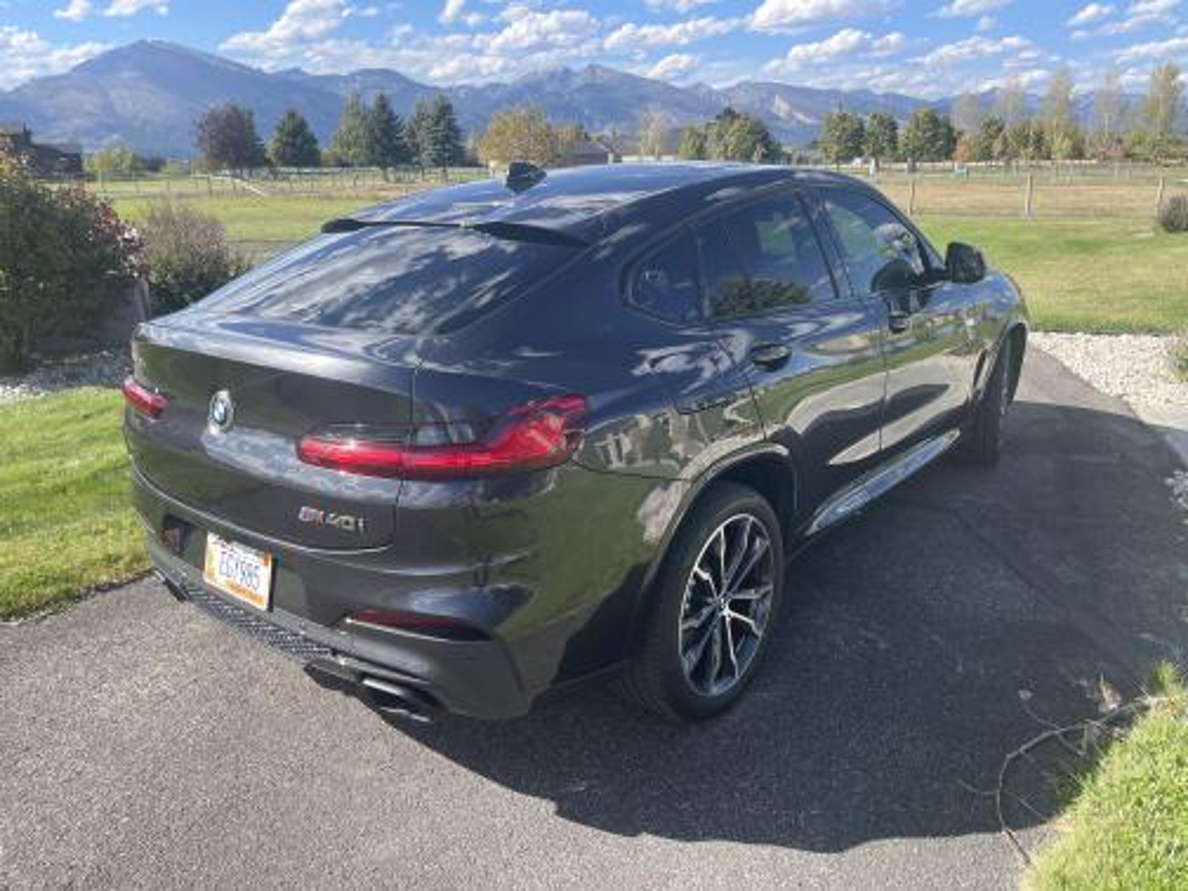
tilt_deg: -17.8
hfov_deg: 69.4
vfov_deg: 54.9
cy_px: 446
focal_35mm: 25
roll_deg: +0.8
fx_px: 858
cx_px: 594
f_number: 1.6
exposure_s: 1/1130
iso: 32
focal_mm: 5.1
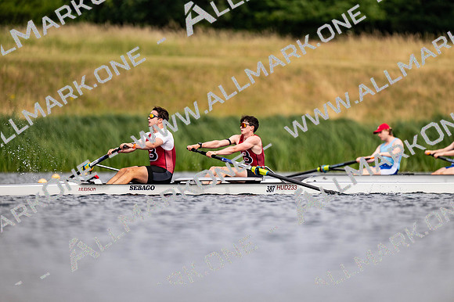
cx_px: 227
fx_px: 7564
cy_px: 151
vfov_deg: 2.3
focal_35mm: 600
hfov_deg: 3.4
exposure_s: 1/2500
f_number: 4
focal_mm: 600
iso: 250
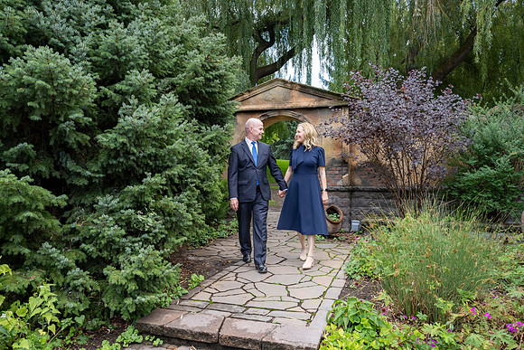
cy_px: 175
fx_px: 367
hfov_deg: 71.1
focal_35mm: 25
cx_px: 269
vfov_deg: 51.0
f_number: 4
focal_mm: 24
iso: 200
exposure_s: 1/400
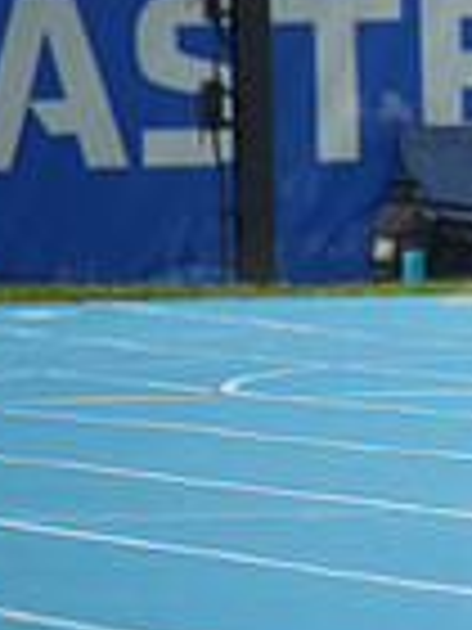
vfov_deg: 1.2
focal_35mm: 1595
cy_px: -29
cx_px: 1236
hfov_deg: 0.9
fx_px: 28998
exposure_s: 1/1600
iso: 400
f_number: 5.6
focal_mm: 400
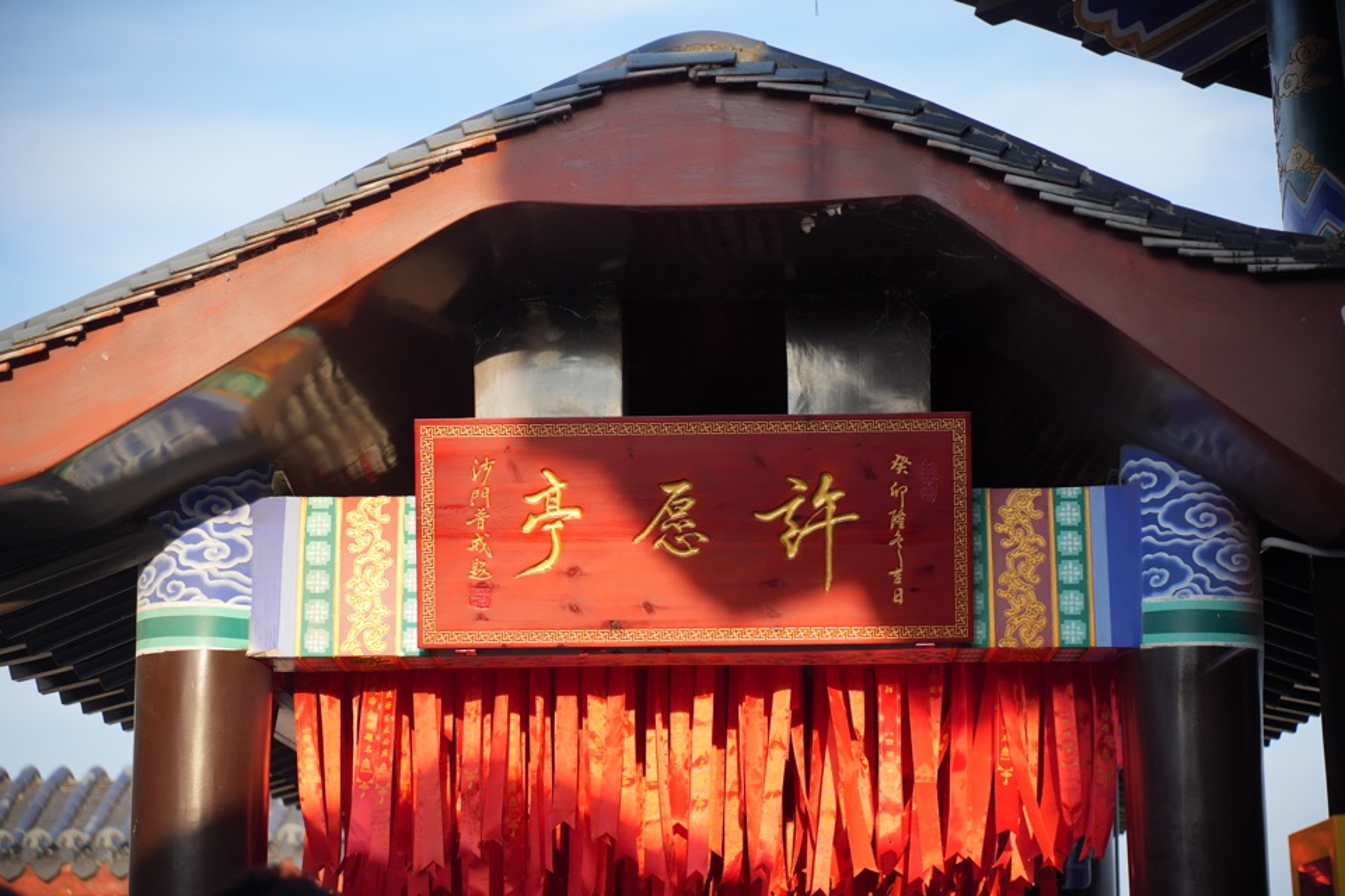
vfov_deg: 18.4
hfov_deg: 27.3
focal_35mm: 74
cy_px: 448
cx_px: 672
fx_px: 2765
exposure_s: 1/640
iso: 100
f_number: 3.2
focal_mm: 74
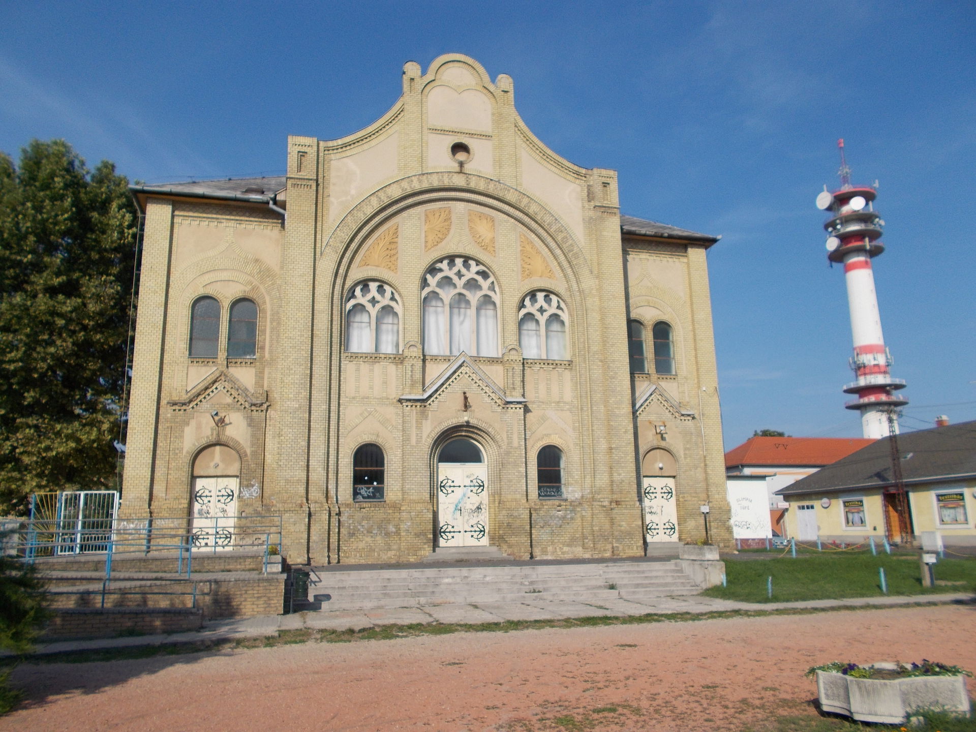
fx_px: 733
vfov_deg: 53.1
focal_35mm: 26
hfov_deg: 67.3
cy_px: 366
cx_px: 488
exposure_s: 1/250
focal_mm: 4.6
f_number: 8
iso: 80
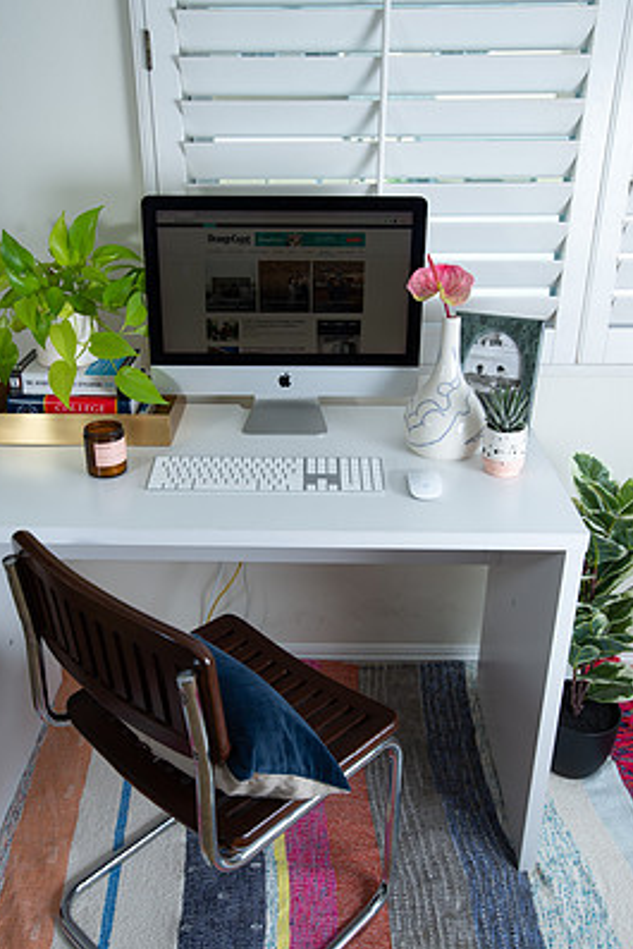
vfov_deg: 55.8
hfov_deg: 38.9
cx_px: 303
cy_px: 480
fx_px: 896
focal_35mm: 34
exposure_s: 1/200
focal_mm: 30
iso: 200
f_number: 6.3
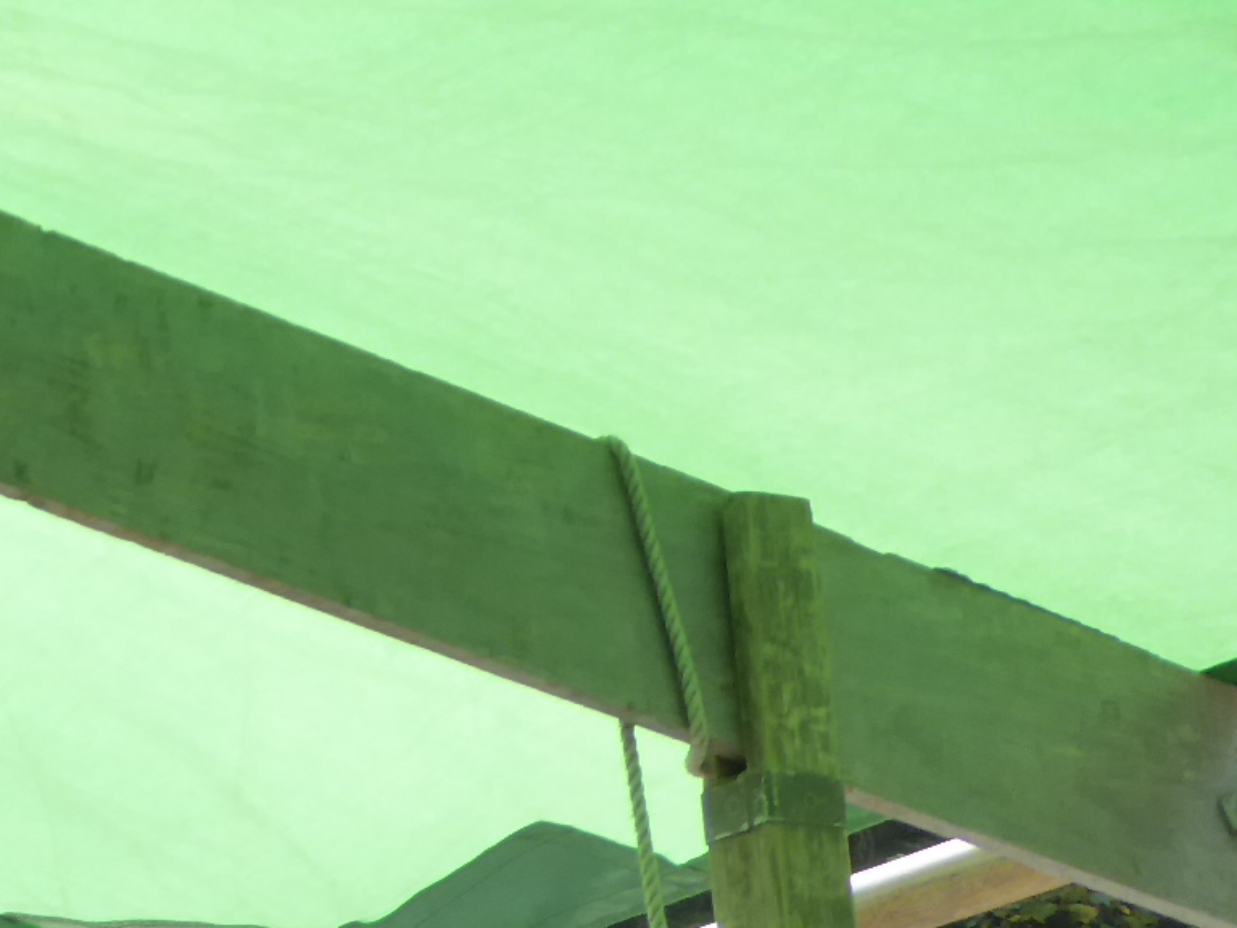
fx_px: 5003
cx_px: -765
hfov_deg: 13.1
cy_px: 1031
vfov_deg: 10.5
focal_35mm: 140
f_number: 3.8
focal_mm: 7.2
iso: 200
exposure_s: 1/250
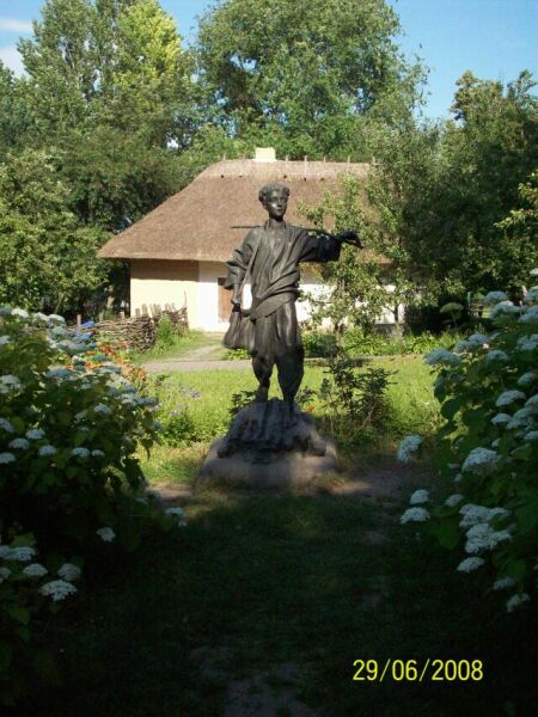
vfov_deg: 41.2
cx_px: 269
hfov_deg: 31.5
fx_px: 953
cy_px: 358
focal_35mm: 46
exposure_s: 1/484
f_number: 6.3
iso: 200
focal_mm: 7.6
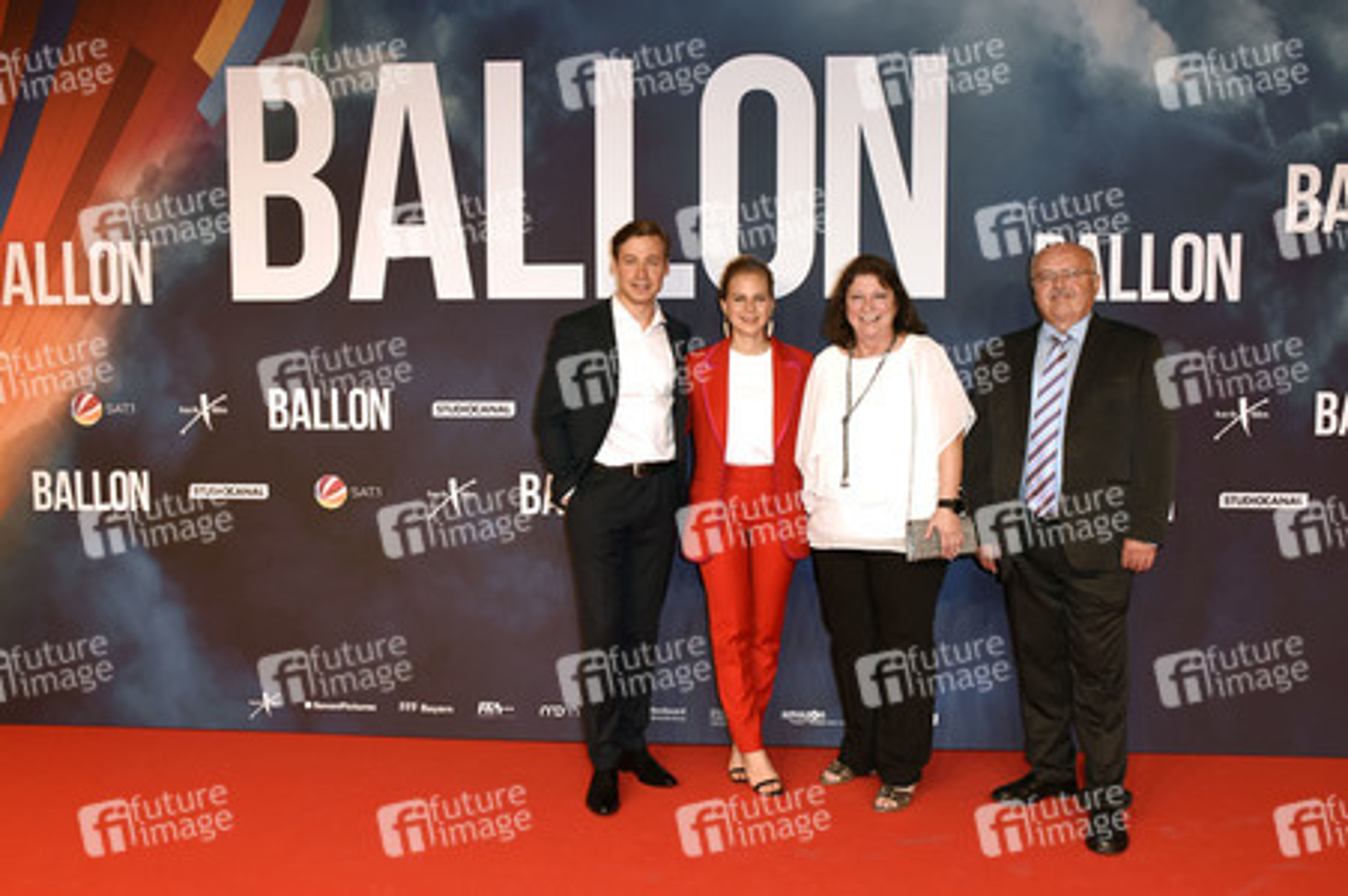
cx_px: 674
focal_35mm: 33
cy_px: 448
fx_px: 1235
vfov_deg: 39.9
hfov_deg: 57.3
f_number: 6.3
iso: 500
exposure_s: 1/100
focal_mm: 22
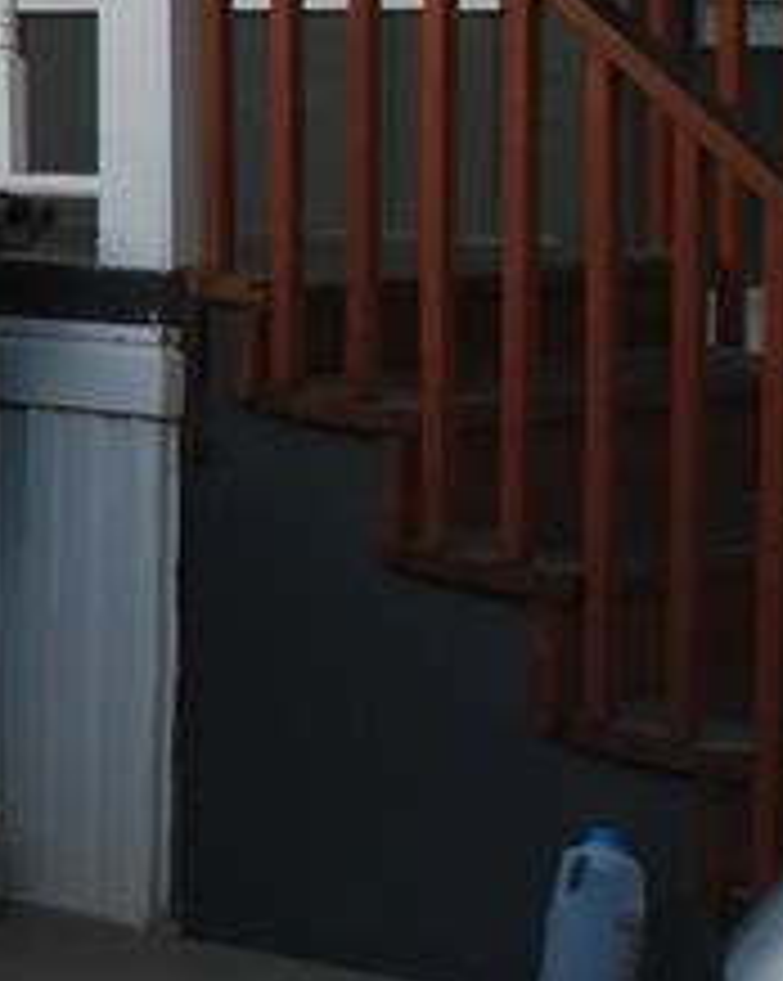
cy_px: -58
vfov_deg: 13.0
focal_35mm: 146
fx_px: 4235
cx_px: -878
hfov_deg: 9.7
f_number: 5
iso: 200
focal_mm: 22
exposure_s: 1/100
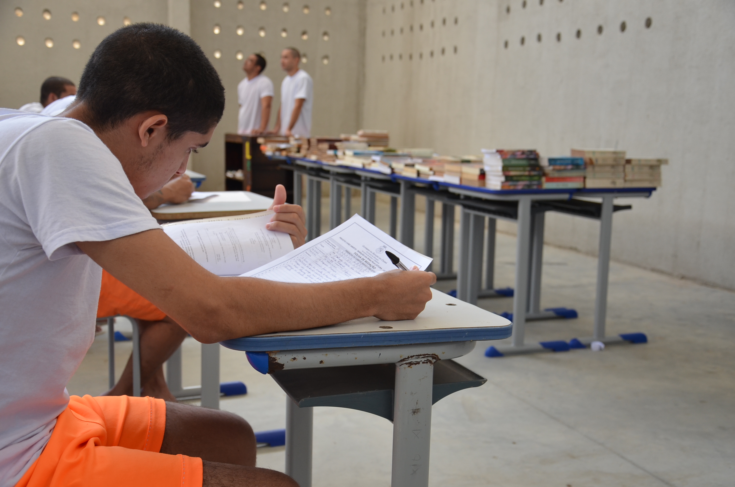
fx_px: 856
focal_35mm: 42
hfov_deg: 46.5
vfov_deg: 31.8
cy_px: 244
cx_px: 368
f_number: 4.2
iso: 400
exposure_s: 1/80
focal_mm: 28
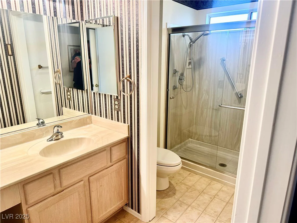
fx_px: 206
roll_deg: +0.0
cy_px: 112
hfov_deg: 71.6
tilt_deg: -13.6
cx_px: 148
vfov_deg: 56.8
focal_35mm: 24
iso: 125
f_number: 1.78
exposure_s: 1/60
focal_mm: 6.86
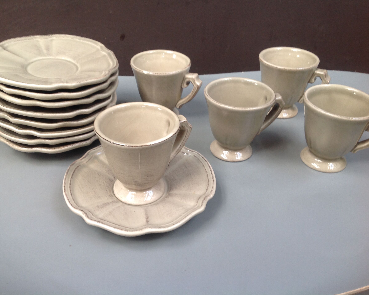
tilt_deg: -34.8
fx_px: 404
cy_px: 147
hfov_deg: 49.1
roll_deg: -2.0
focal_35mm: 37
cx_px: 175
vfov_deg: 40.1
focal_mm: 4.28
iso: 50
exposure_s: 1/15
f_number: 2.4
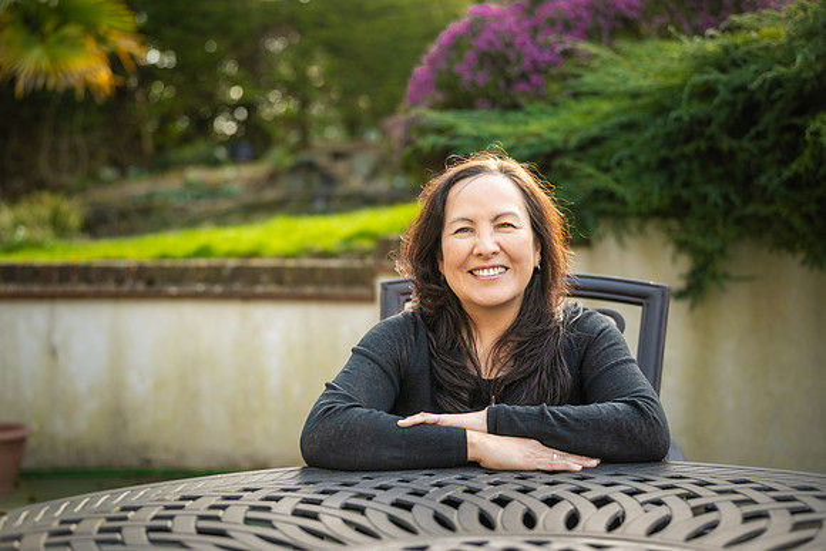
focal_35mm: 50
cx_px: 413
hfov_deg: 39.6
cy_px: 276
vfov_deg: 27.0
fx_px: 1147
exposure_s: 1/800
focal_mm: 50
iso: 450
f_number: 2.2
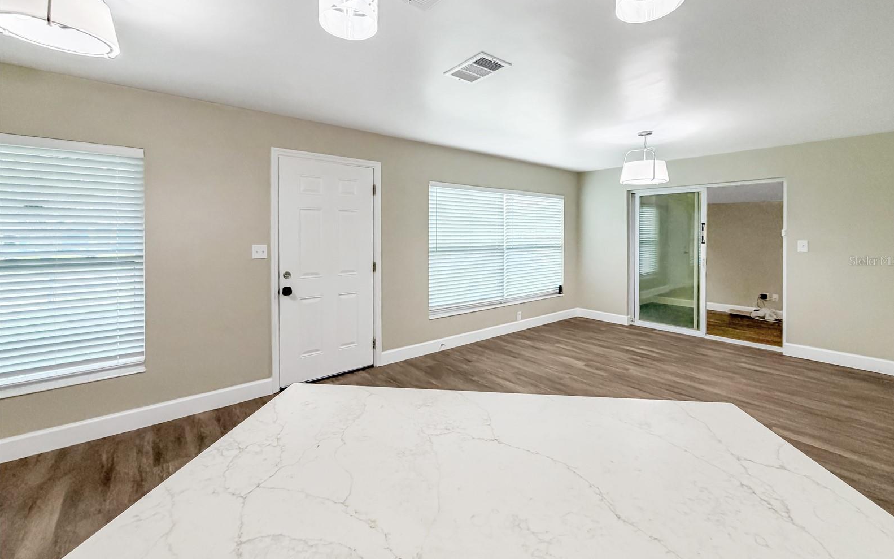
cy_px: 261
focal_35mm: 15
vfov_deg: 74.7
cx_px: 451
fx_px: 365
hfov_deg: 101.5
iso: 250
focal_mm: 2.22
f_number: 2.2
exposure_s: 1/120
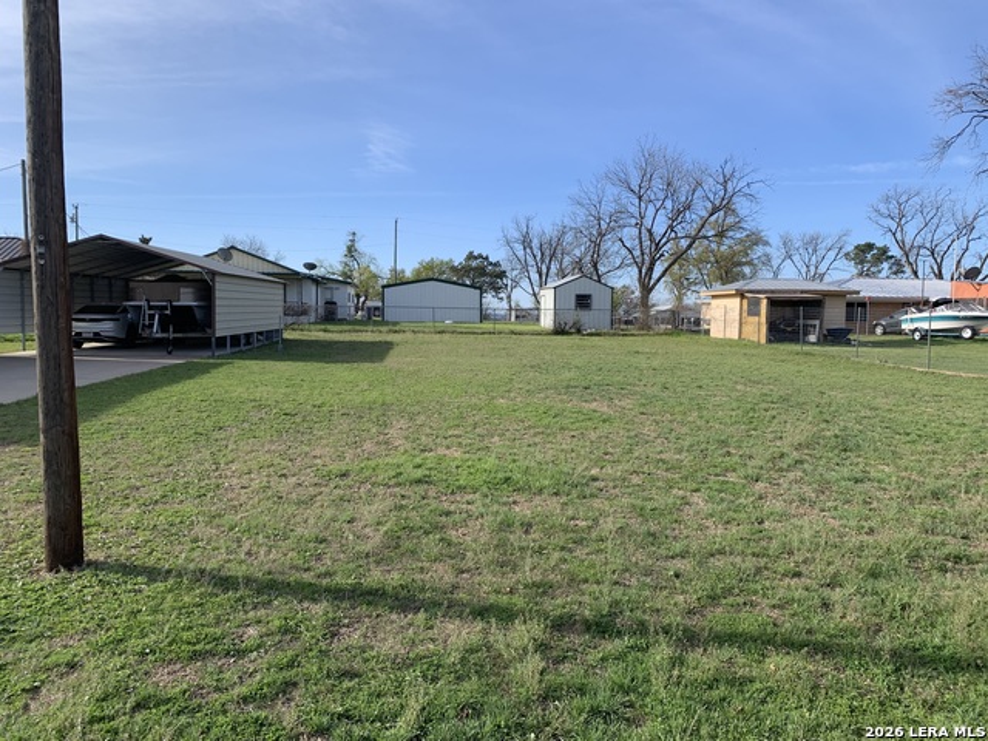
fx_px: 742
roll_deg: -1.2
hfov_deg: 67.3
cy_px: 370
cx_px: 494
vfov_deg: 53.1
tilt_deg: -2.3
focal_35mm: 26
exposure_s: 1/1718
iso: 25
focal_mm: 4.25
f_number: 1.8
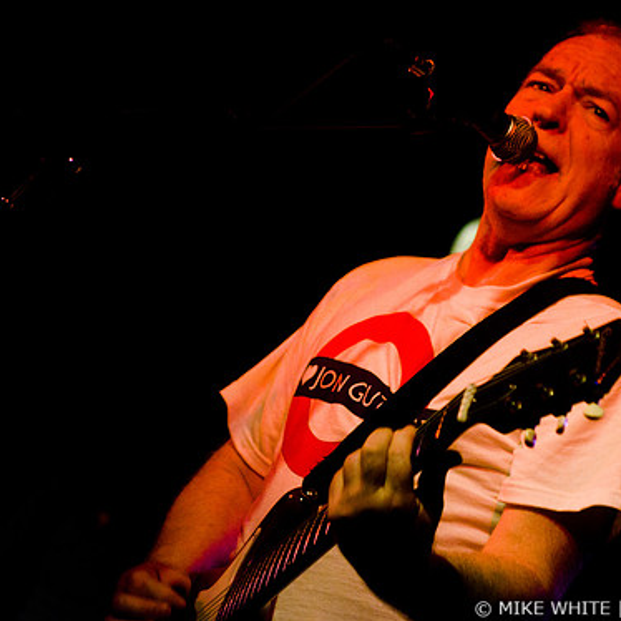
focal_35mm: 138
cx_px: 360
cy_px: 304
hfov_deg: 12.6
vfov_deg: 12.7
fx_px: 2801
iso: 1600
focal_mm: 70
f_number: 2.8
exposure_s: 1/80
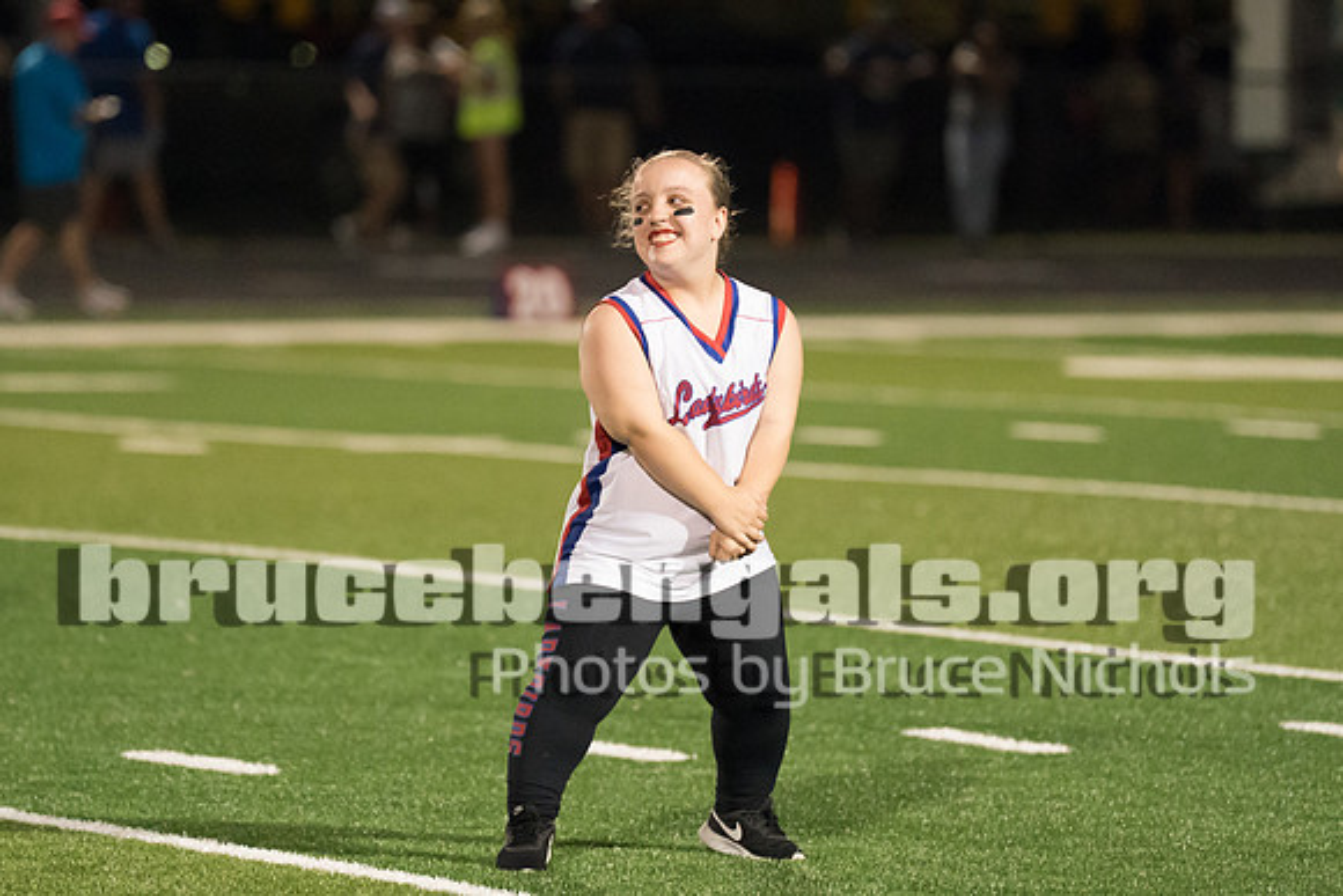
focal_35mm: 317
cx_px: 675
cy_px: 384
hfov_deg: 6.5
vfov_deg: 4.3
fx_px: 11811
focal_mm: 200
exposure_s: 1/1000
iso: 8000
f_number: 2.8
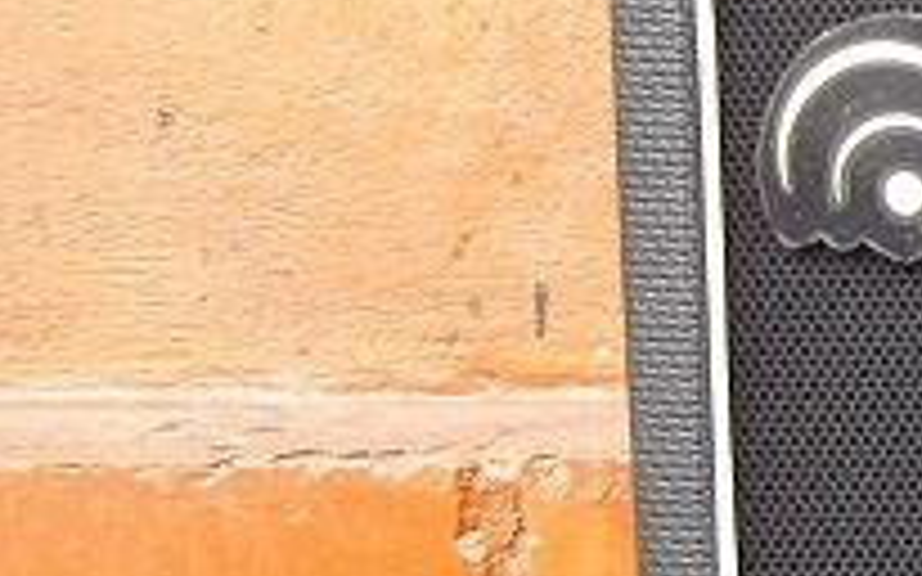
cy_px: 580
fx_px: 3115
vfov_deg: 10.5
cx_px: 1678
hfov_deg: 14.7
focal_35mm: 124
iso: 160
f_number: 2.9
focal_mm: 5.7
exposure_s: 1/20
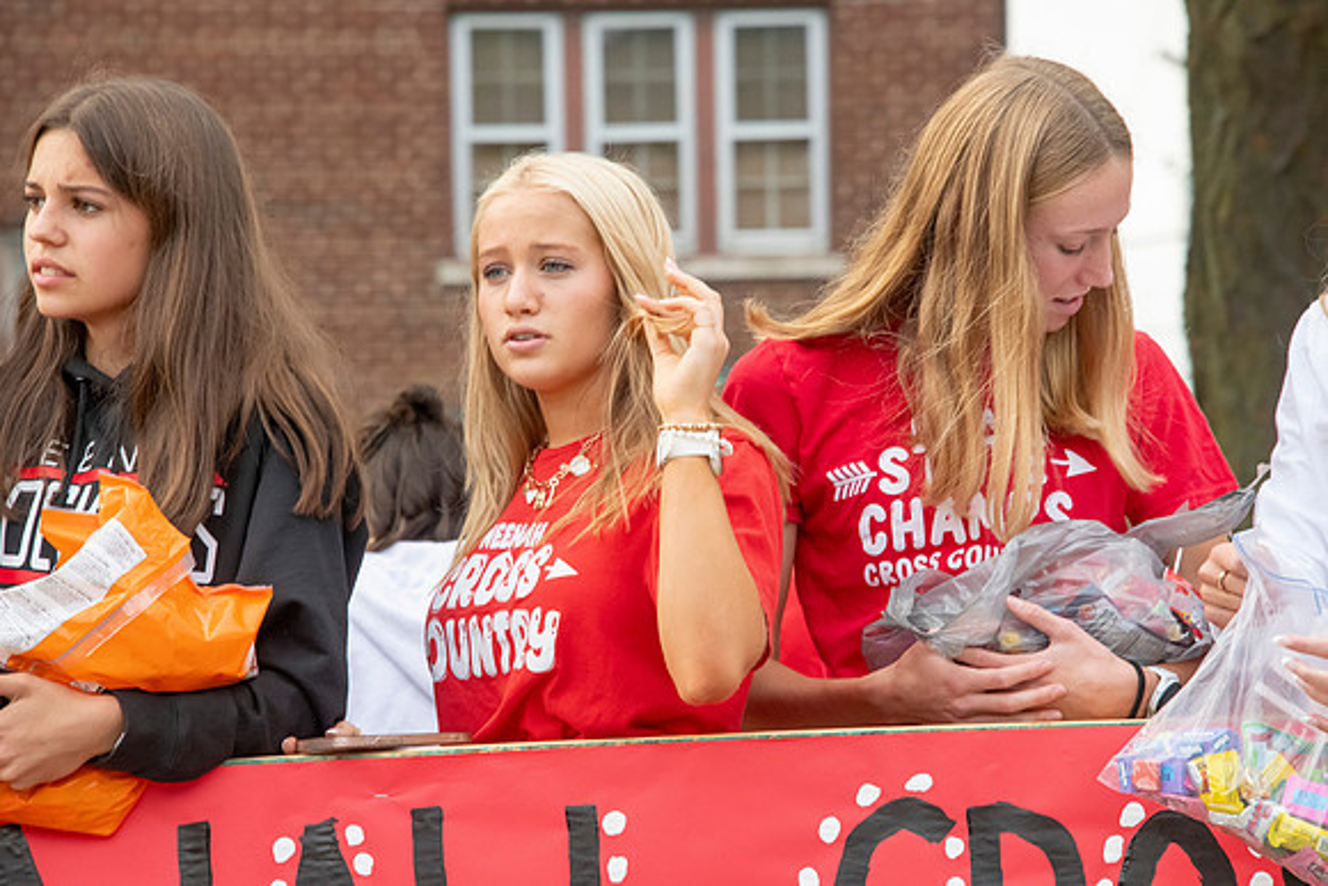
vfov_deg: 6.0
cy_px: 443
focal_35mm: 230
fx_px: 8486
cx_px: 664
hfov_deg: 8.9
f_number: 11
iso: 3200
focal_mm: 230
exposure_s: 1/320
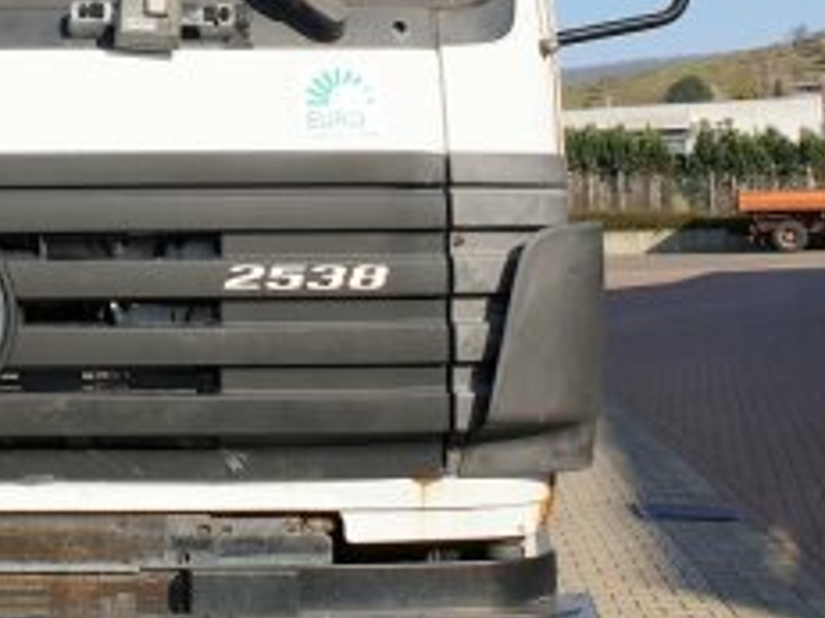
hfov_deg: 25.3
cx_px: -61
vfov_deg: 20.3
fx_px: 1715
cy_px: 164
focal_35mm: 72
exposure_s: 1/2096
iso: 50
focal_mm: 4.3
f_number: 2.4
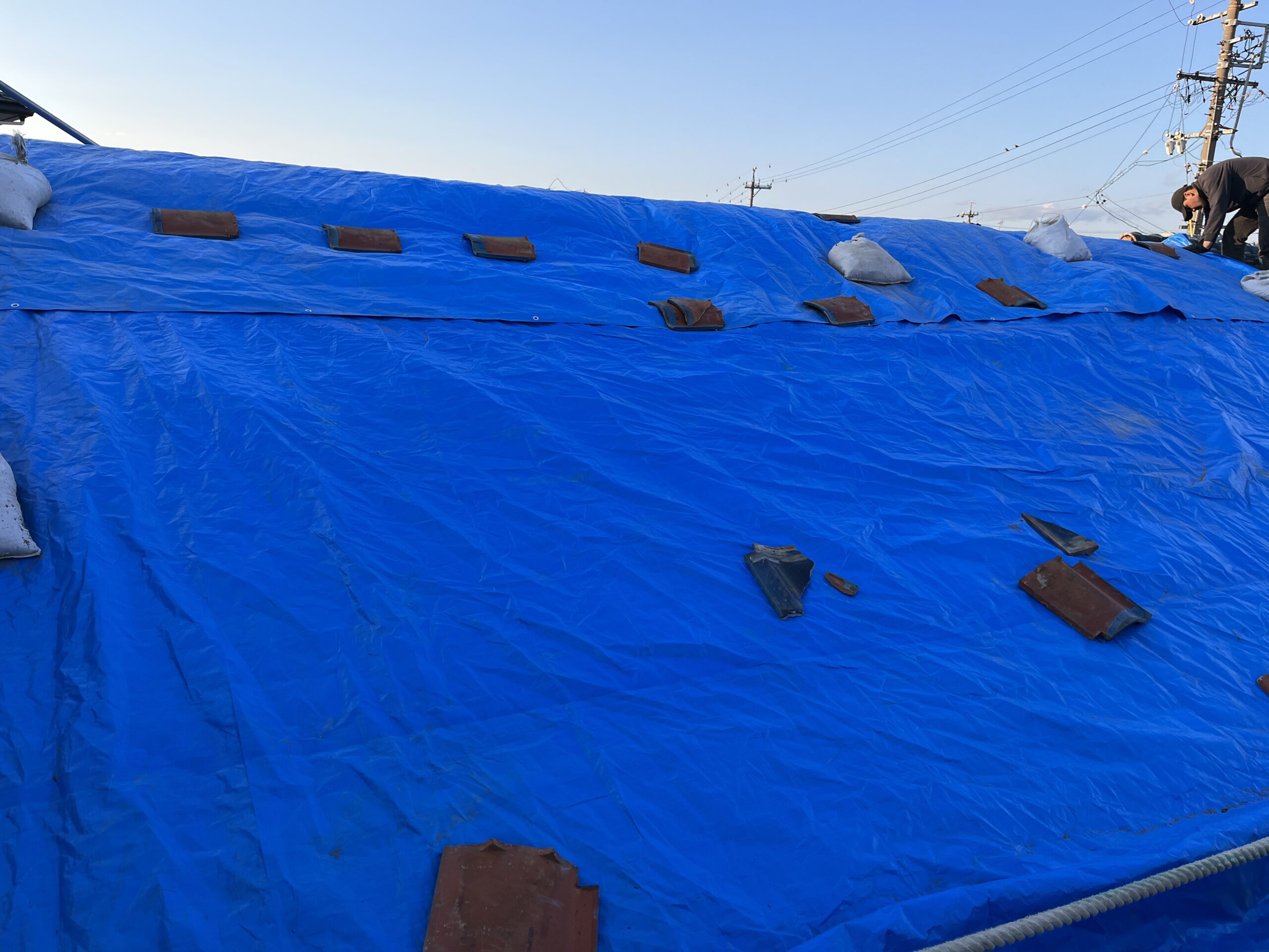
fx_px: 953
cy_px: 476
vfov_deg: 53.1
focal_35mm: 26
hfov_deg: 67.3
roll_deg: -1.7
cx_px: 634
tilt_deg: -12.3
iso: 50
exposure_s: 1/684
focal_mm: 5.1
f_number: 1.6
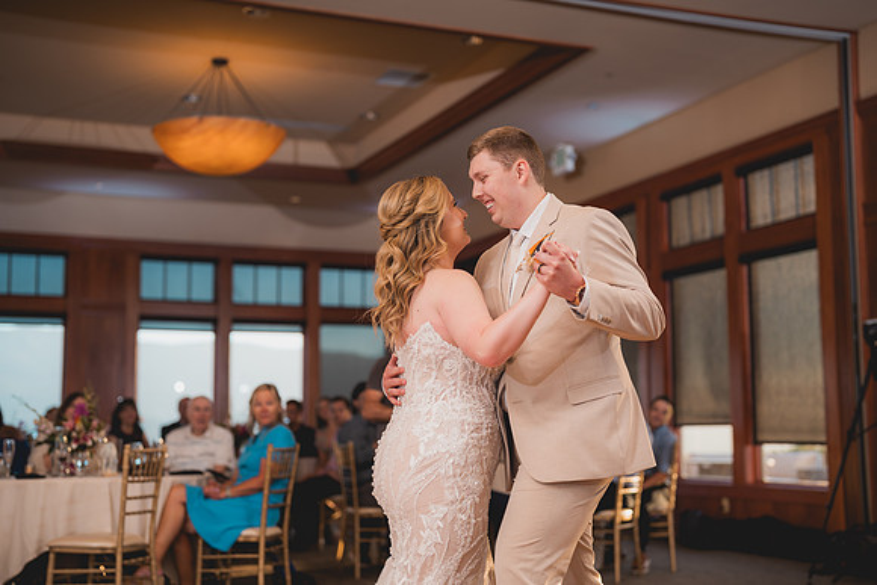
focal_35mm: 50
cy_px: 292
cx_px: 438
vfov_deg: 27.0
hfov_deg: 39.6
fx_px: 1218
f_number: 1.8
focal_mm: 50
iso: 125
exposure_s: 1/250
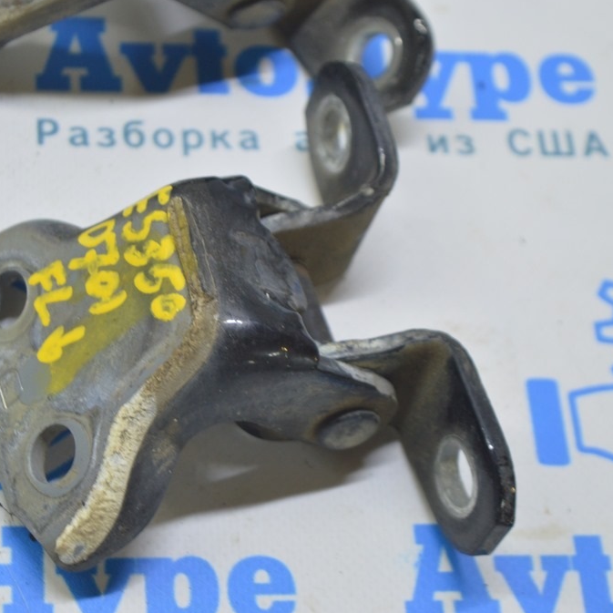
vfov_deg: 16.3
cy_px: 305
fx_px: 2137
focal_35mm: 107
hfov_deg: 16.3
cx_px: 169
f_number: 5.6
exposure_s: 1/20
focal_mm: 55
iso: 400
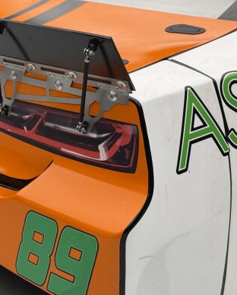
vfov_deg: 24.7
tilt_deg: -21.5
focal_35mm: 77
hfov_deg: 19.4
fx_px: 674
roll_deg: +0.9
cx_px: -2
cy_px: 152
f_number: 1.78
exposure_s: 1/98
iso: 100
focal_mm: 6.76
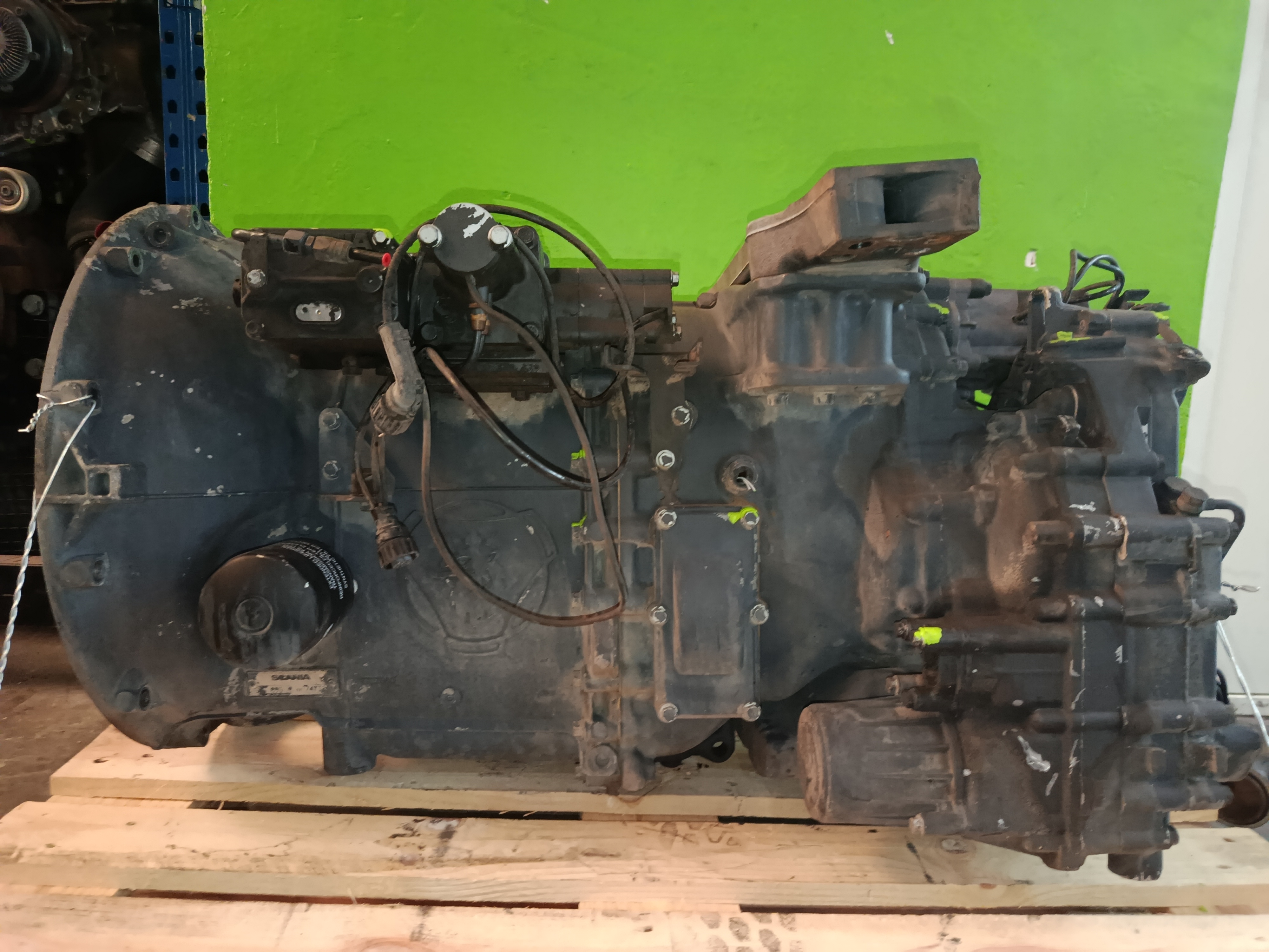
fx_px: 880
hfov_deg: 71.6
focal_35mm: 24
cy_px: 476
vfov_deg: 56.8
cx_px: 634
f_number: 1.7
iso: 3238
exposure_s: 1/25
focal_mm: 5.24
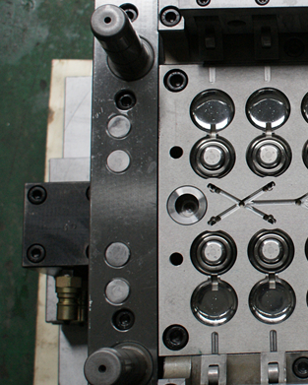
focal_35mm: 75
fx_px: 854
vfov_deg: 25.4
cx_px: 378
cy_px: 189
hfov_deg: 19.2
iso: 400
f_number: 4.5
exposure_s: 1/40
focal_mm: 26
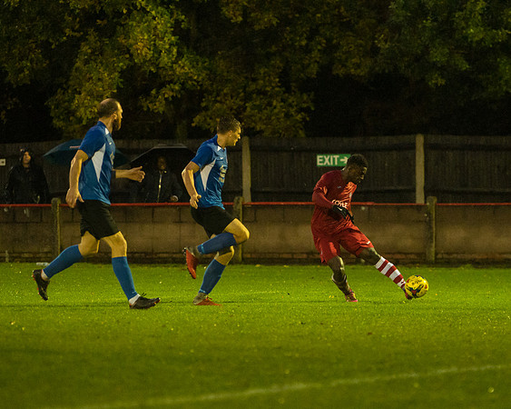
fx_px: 3974
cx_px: 341
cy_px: 204
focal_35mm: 263
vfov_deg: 5.9
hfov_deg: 7.4
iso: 5000
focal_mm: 150
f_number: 2.8
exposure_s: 1/1000
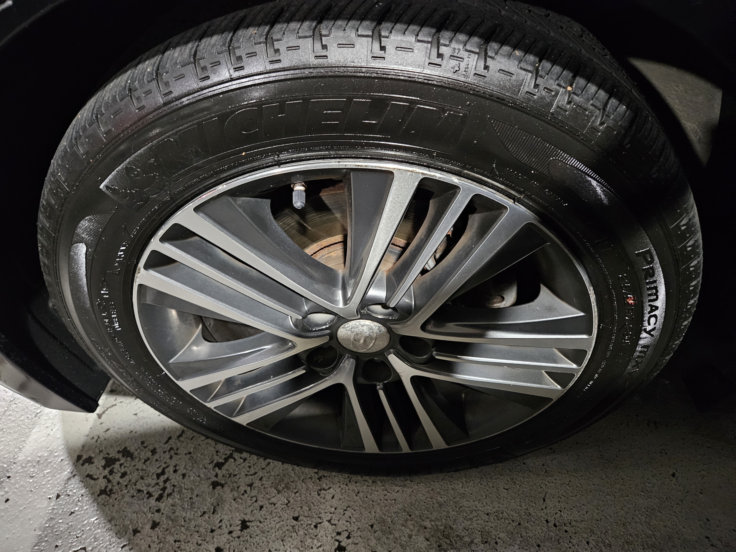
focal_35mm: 23
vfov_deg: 58.9
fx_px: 489
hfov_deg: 73.9
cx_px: 368
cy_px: 276
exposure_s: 1/24
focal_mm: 5.4
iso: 1000
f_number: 1.8
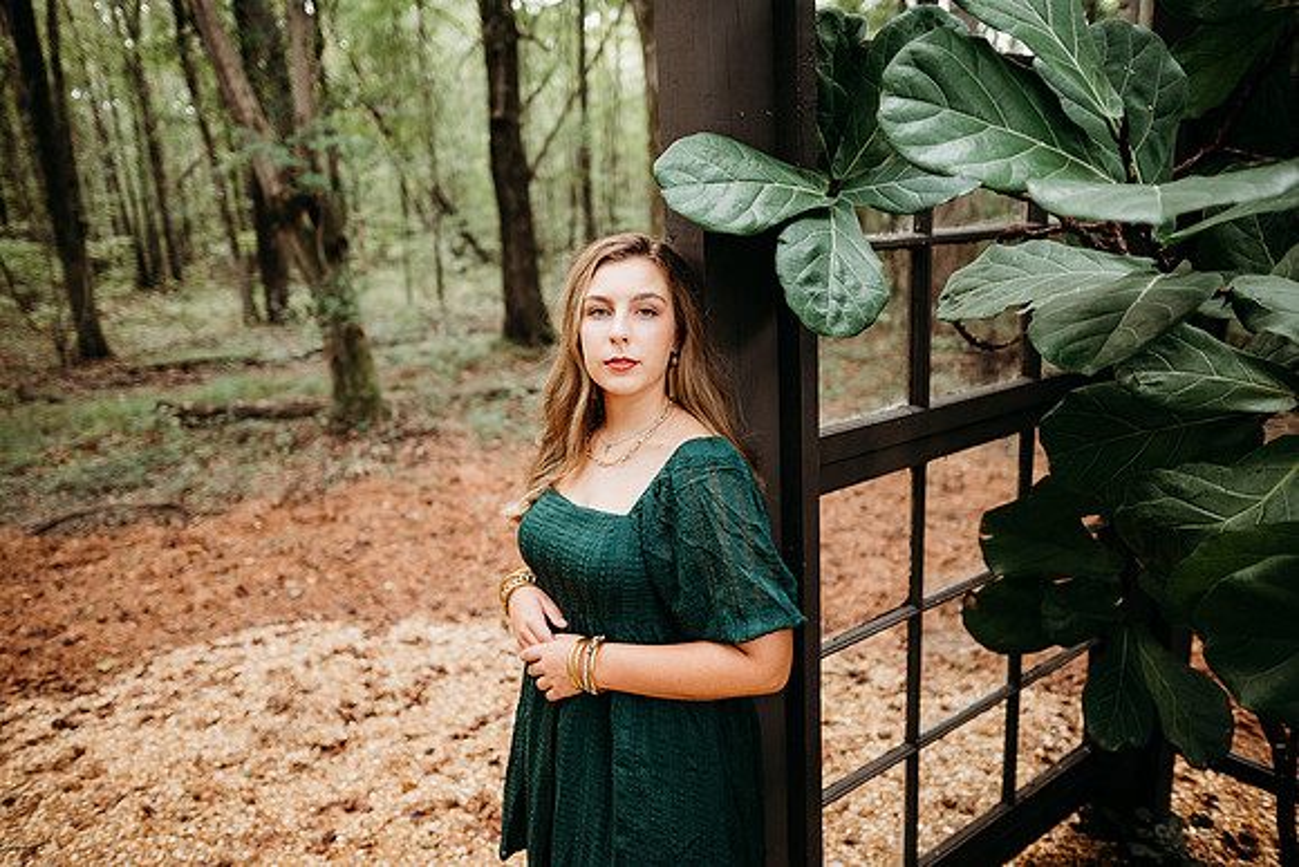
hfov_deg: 73.7
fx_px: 866
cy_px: 434
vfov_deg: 53.2
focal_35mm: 24
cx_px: 650
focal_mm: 24
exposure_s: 1/250
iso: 640
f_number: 2.2
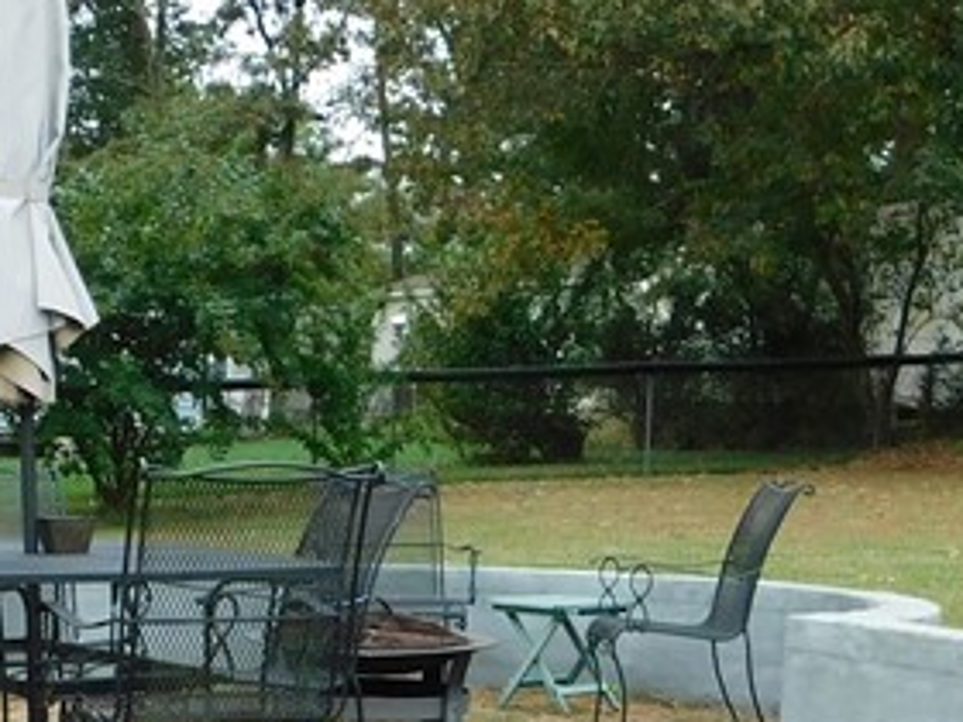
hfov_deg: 23.2
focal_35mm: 84
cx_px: 619
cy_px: 770
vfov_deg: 17.1
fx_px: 2337
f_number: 3
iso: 125
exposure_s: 1/200
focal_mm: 4
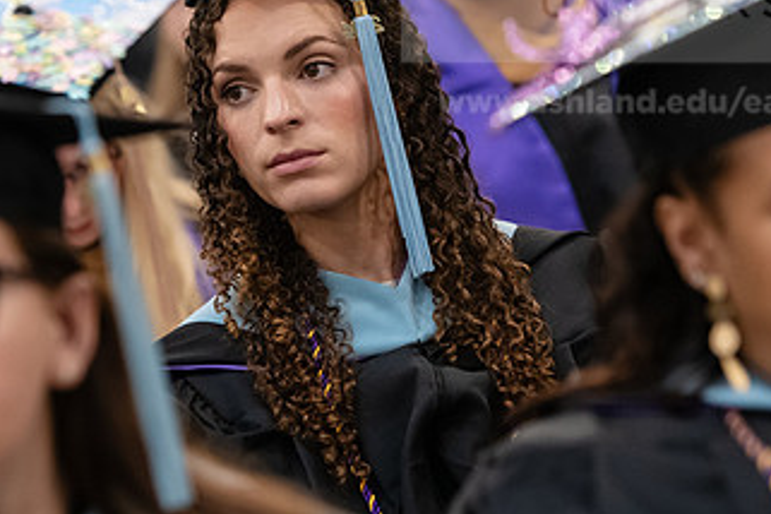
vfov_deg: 5.4
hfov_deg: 8.1
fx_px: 5418
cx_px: 329
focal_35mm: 253
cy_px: 153
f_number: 3.2
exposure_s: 1/200
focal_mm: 140
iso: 3200
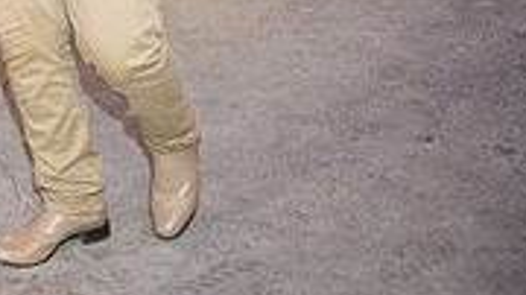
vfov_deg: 13.5
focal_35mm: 81
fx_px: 1129
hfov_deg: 21.5
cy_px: -215
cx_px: -289
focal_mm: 24
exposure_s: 1/160
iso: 800
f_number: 3.2
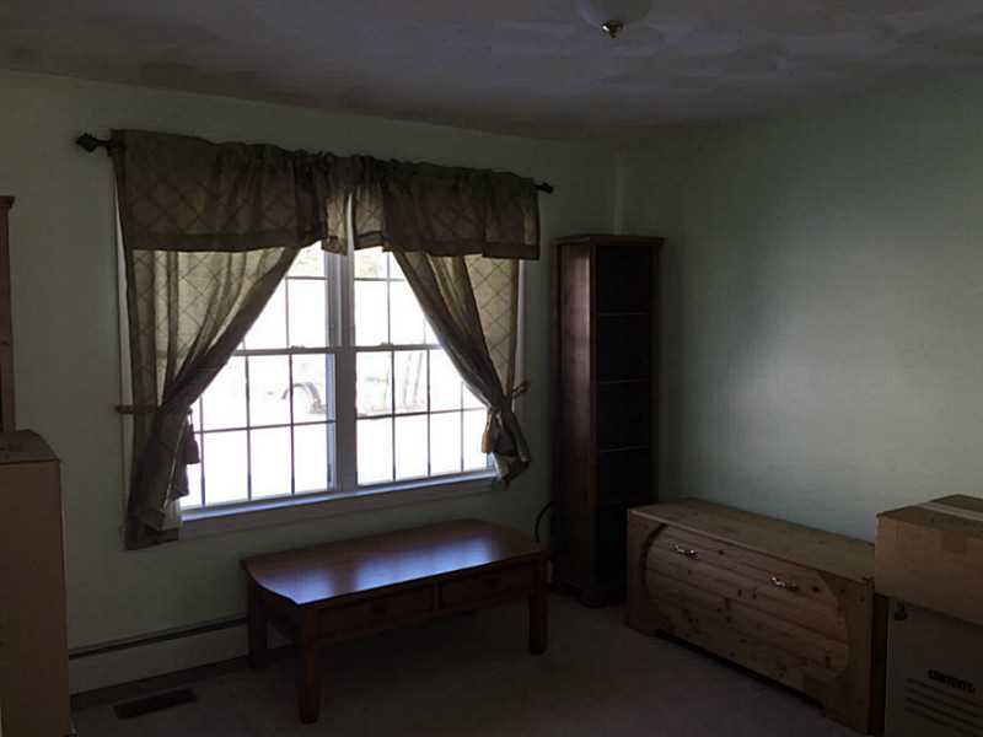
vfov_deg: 48.2
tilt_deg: -5.1
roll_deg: -0.8
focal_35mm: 29
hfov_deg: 61.7
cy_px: 368
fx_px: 824
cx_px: 492
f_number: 2.2
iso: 32
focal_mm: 4.15
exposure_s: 1/65
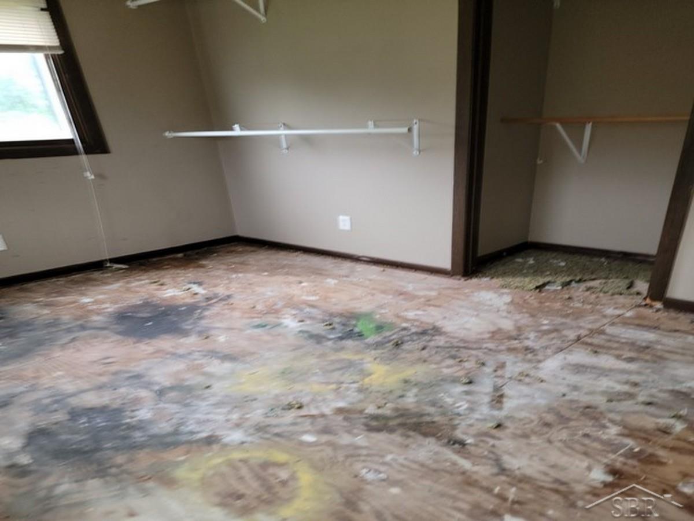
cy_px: 260
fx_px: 481
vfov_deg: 56.8
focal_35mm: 24
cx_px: 347
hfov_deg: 71.6
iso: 100
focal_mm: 6.7
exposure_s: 1/24
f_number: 1.8
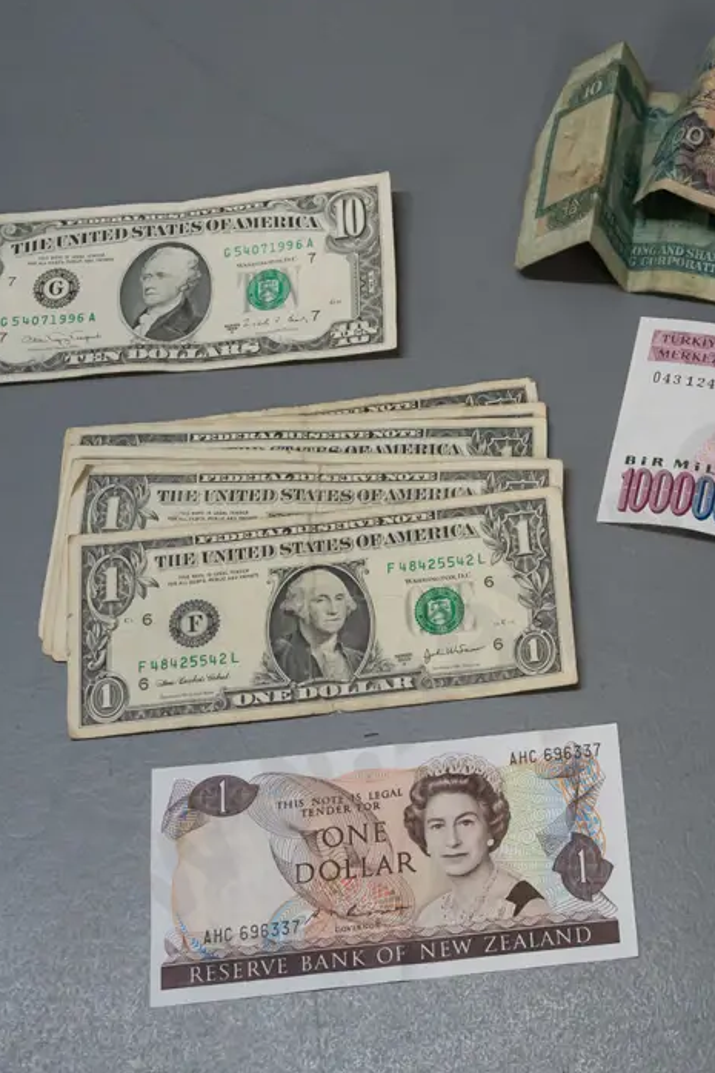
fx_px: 1729
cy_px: 507
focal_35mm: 58
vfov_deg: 34.5
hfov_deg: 22.7
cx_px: 661
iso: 3200
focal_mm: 19
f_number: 5.6
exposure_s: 1/400
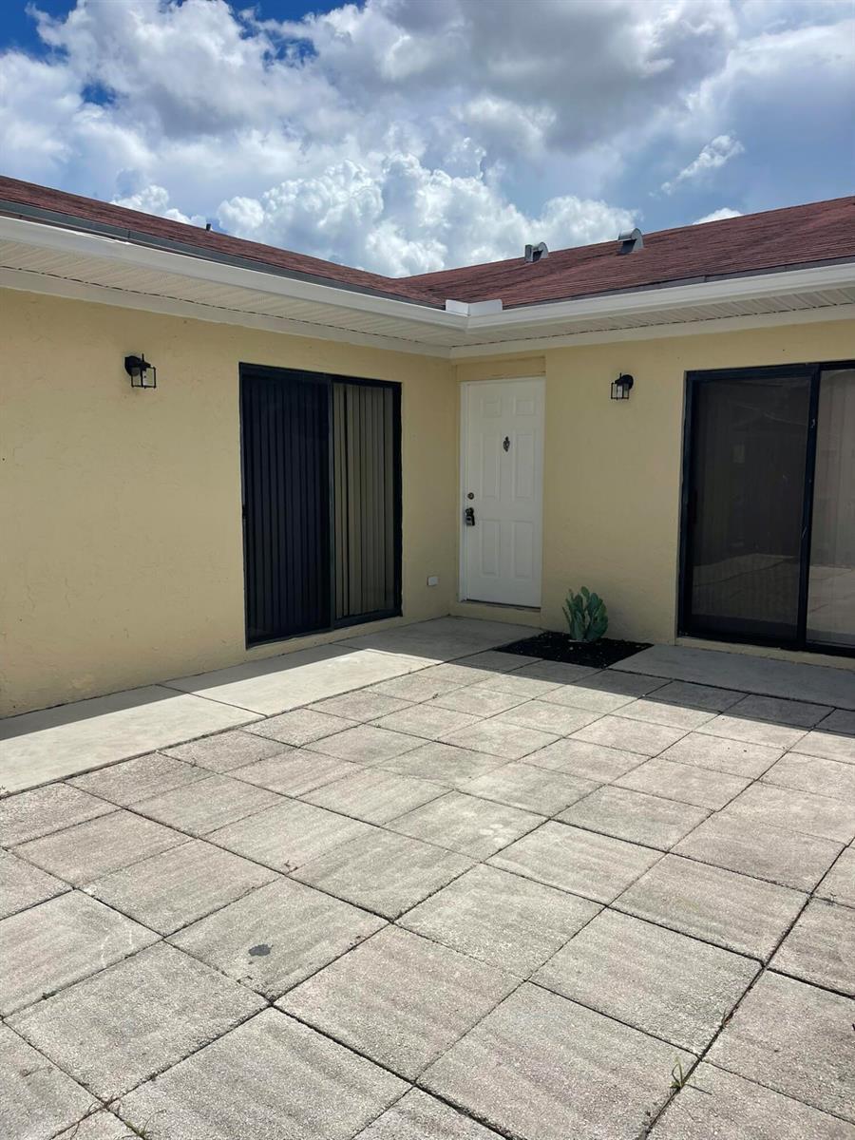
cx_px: 428
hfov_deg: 54.9
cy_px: 570
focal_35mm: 25
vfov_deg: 69.4
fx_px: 823
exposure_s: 1/8547
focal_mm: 5.1
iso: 32
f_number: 1.6
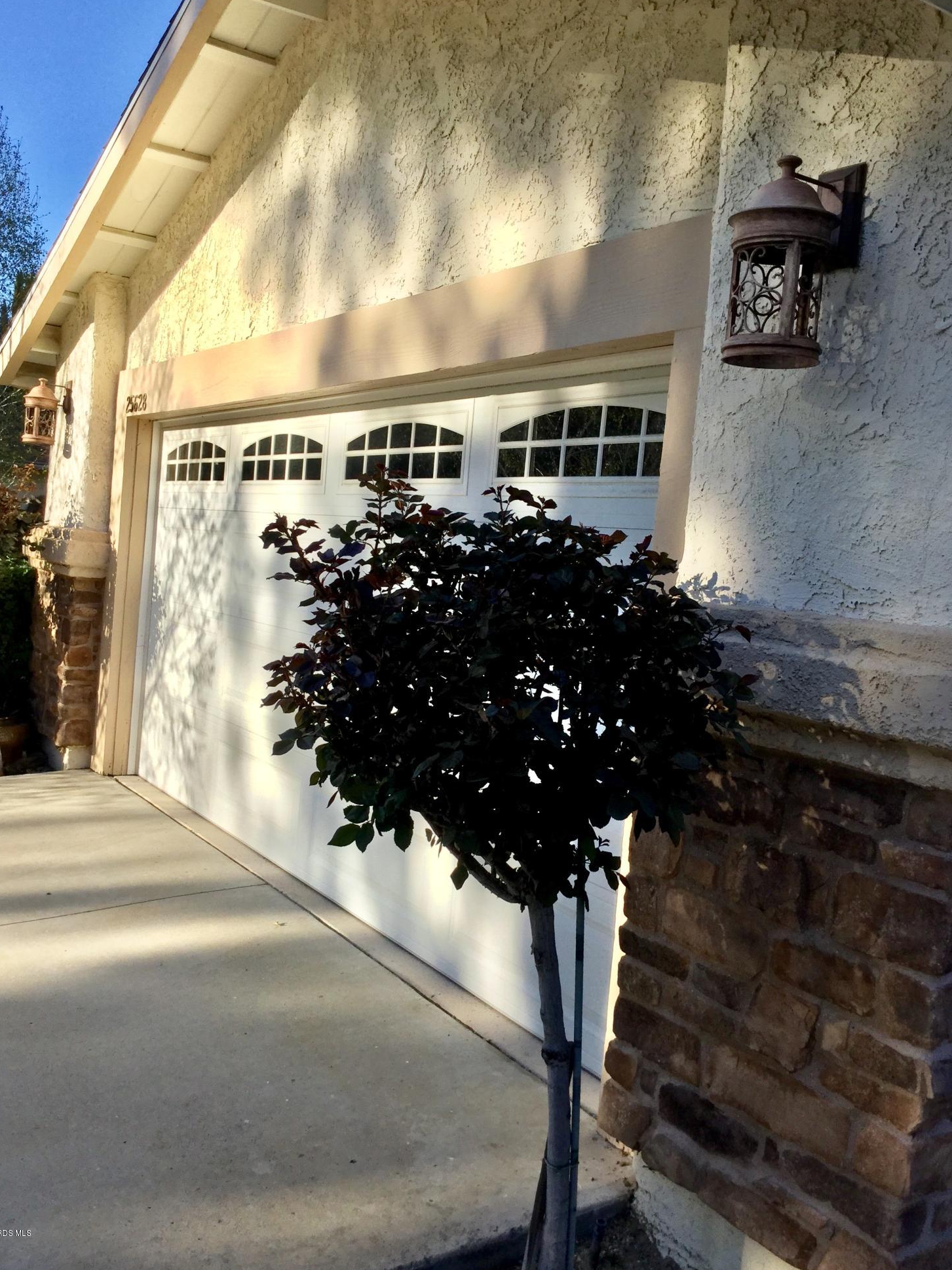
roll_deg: -3.9
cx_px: 472
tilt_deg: -2.1
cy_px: 619
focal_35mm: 32
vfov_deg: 56.8
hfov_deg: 44.2
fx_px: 1174
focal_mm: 3.3
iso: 25
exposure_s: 1/815
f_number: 2.4
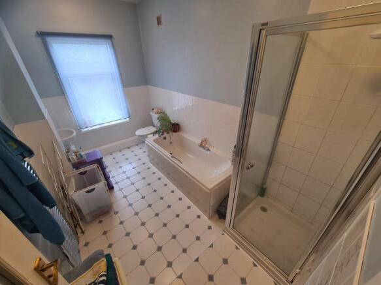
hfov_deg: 106.2
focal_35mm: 13
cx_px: 190
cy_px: 142
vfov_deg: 89.9
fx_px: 143
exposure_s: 1/50
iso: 125
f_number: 2.2
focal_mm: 2.2
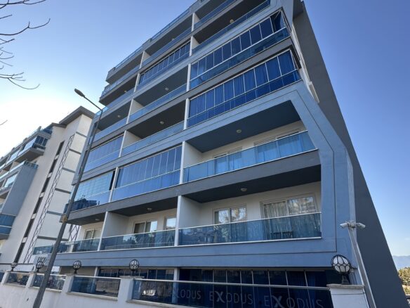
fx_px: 166
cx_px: 205
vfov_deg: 85.7
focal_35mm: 14
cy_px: 154
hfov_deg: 102.1
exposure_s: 1/267
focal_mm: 2.22
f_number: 2.2
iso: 40
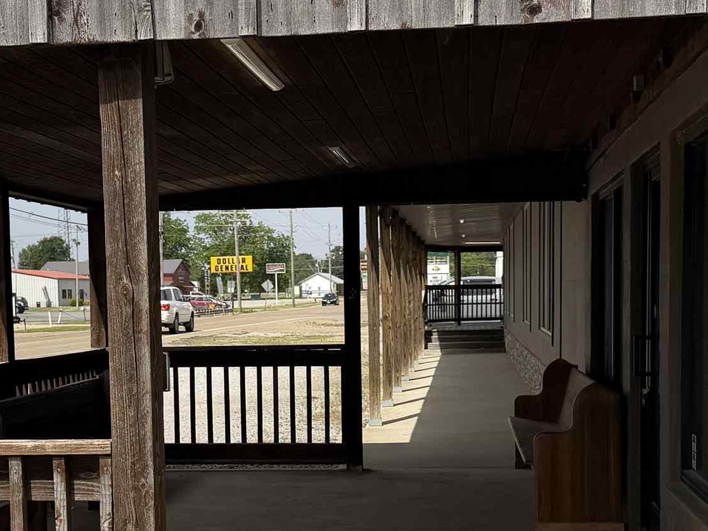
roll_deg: +1.2
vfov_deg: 22.1
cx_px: 266
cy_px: 384
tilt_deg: -4.9
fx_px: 1350
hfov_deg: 29.3
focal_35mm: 66
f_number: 1.78
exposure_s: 1/6173
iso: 80
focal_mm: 6.76
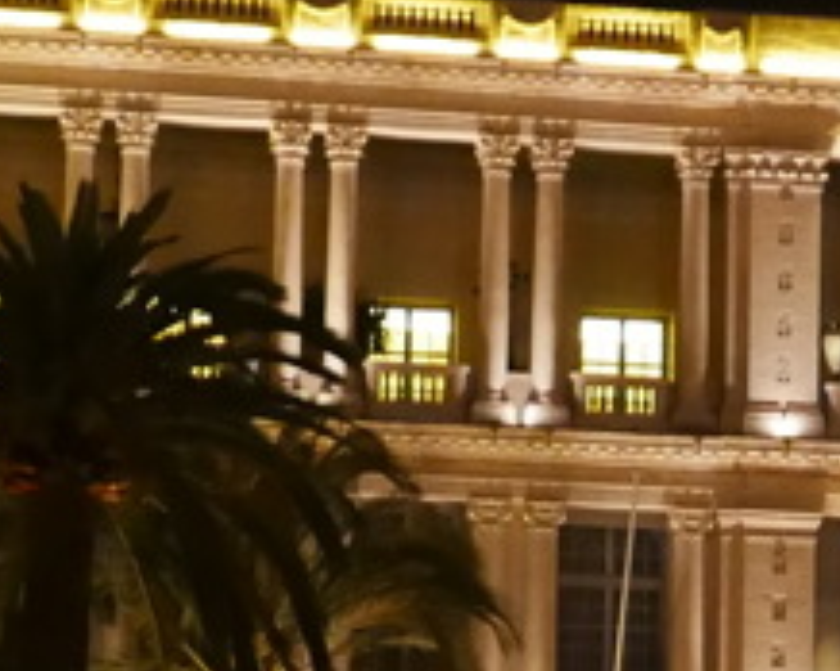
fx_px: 3974
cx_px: 773
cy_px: 891
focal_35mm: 160
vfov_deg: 9.5
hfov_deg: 12.0
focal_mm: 13.9
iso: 3200
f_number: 2.2
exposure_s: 1/80
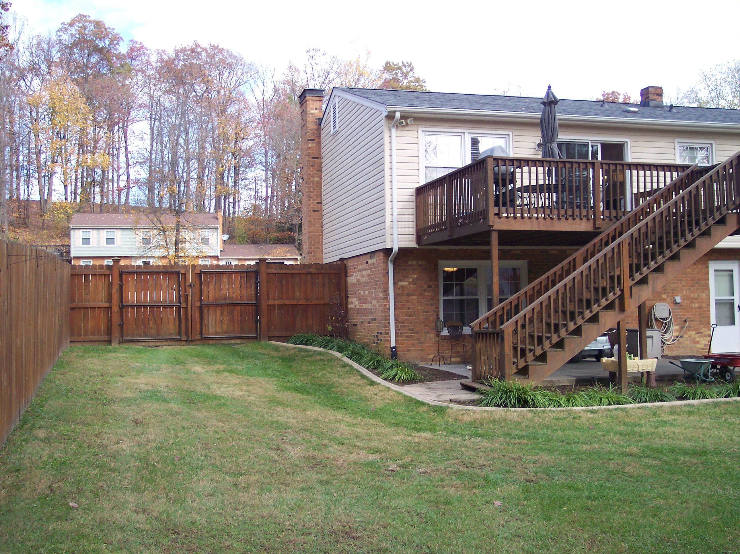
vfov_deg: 37.7
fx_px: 812
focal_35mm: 38
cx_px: 370
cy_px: 277
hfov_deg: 49.0
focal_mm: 8
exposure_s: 1/350
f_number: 2.8
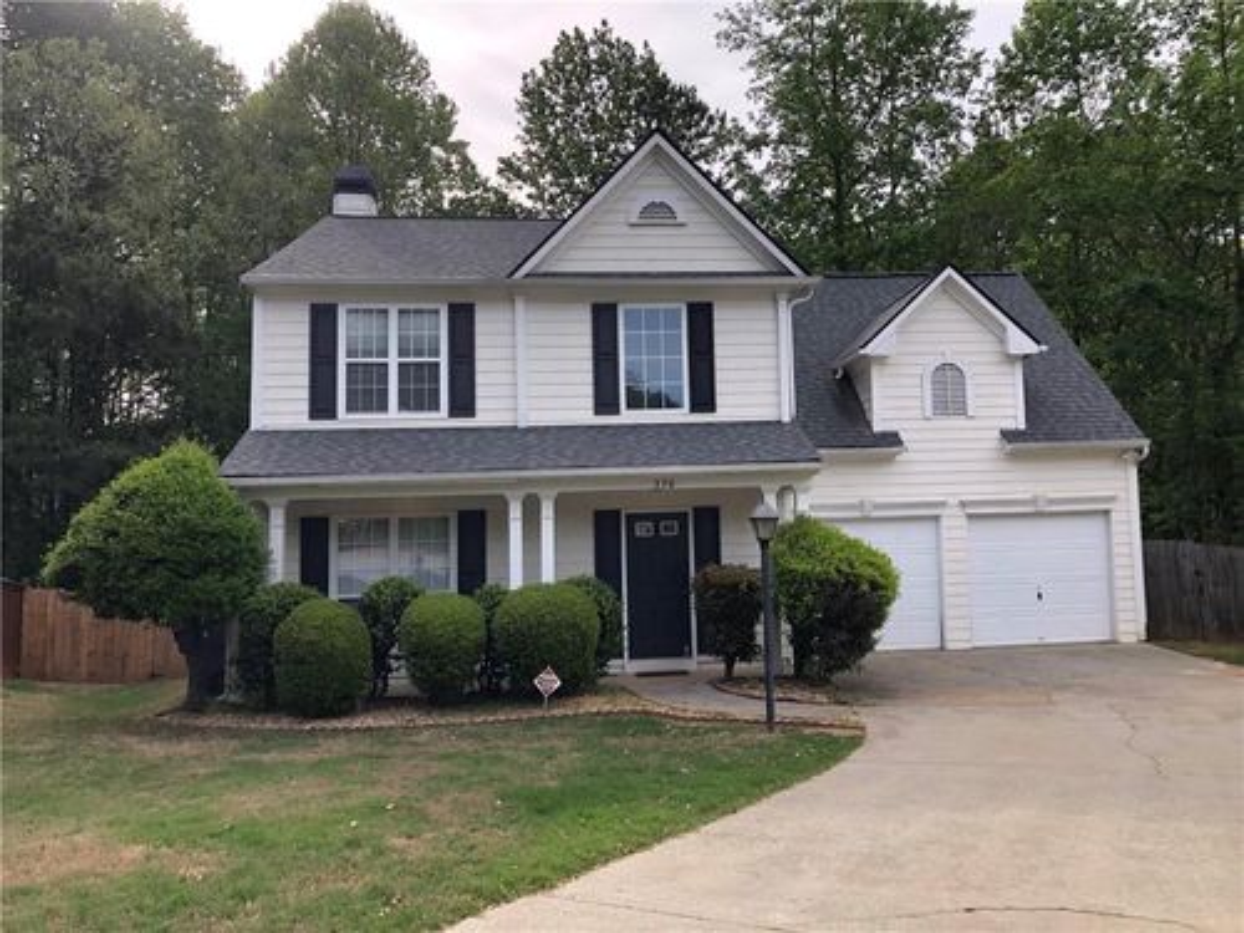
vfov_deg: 49.7
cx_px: 622
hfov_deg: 63.4
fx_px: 1006
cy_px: 466
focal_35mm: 28
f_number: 1.8
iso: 20
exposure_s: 1/615
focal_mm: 3.99
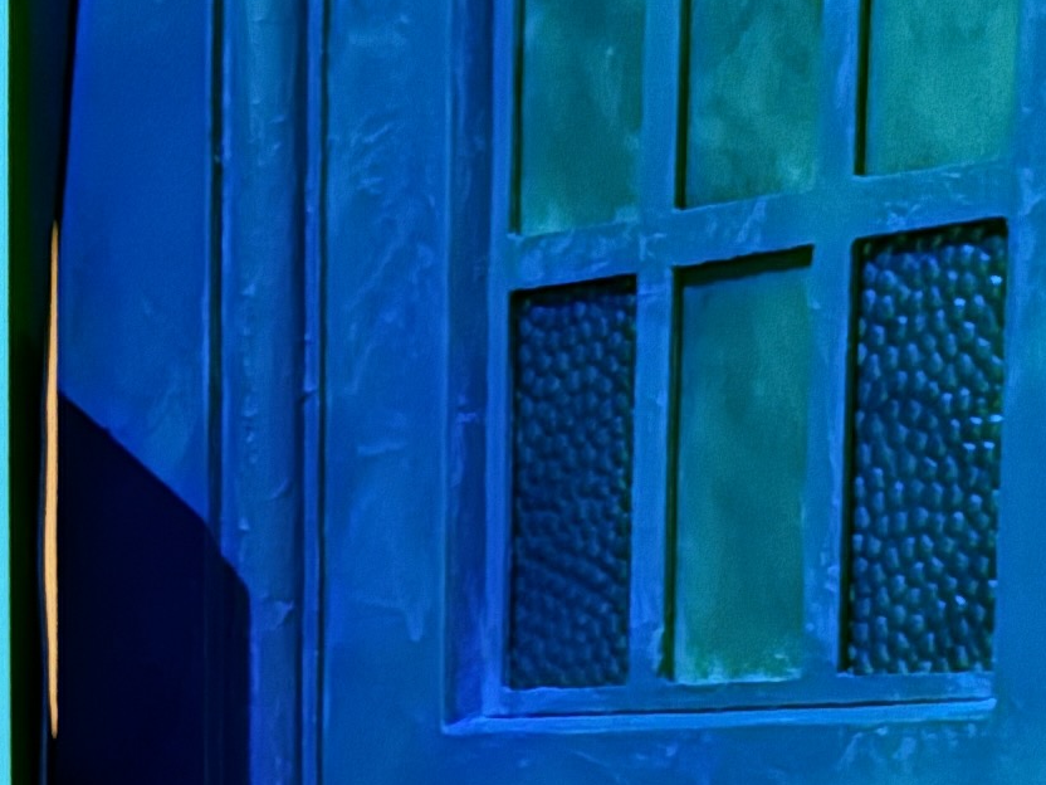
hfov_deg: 15.6
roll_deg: +0.0
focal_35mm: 126
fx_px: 3807
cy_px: 1292
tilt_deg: -5.9
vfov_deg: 11.2
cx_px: 566
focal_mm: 5.96
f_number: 1.6
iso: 1600
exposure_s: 1/9
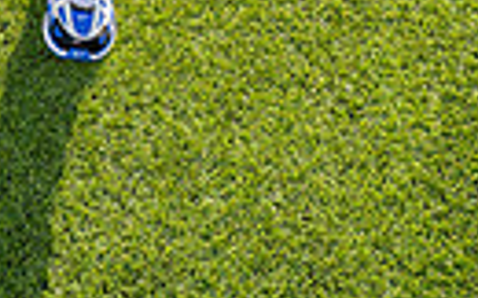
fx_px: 1328
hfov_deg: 19.9
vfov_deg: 10.3
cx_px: 22
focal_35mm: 102
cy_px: -519
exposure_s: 1/250
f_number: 10
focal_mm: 29
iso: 320
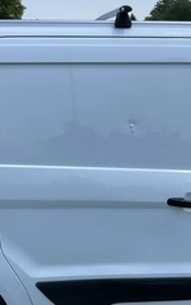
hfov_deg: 25.3
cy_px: 166
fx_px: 424
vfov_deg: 39.5
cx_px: 118
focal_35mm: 51
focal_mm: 3
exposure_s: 1/1730
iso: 25
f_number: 1.8
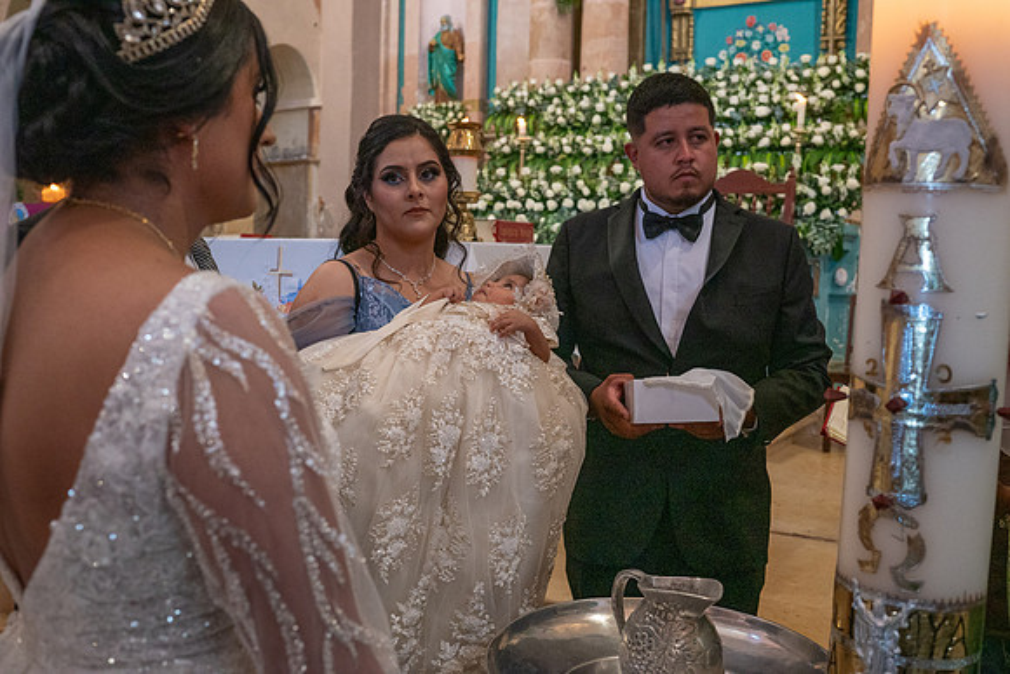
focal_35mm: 35
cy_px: 337
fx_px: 982
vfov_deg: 37.9
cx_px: 505
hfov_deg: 54.4
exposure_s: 1/100
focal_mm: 35
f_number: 5
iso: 2500
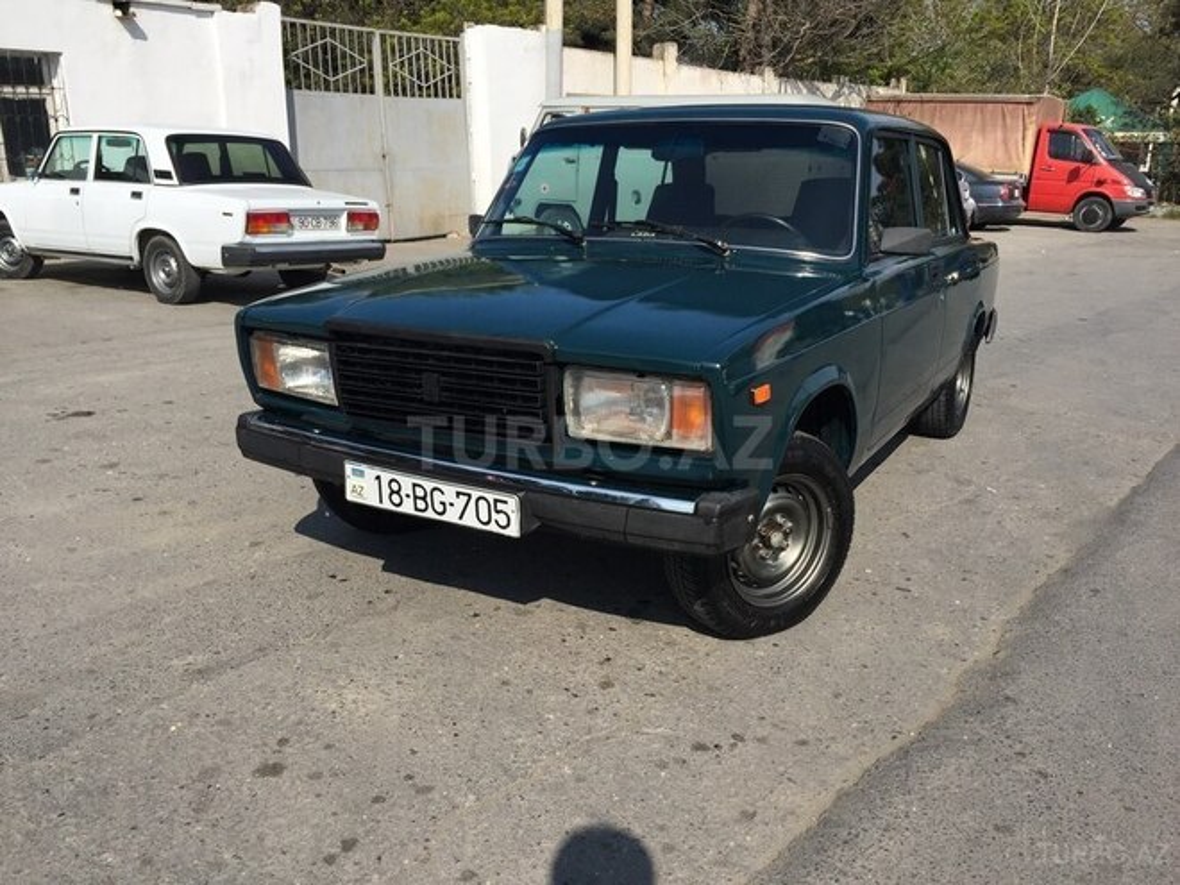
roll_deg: -0.8
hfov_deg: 61.7
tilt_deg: -16.0
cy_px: 442
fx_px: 989
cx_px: 590
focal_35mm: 29
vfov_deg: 48.2
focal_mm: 4.15
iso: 32
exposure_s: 1/2825
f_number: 2.2
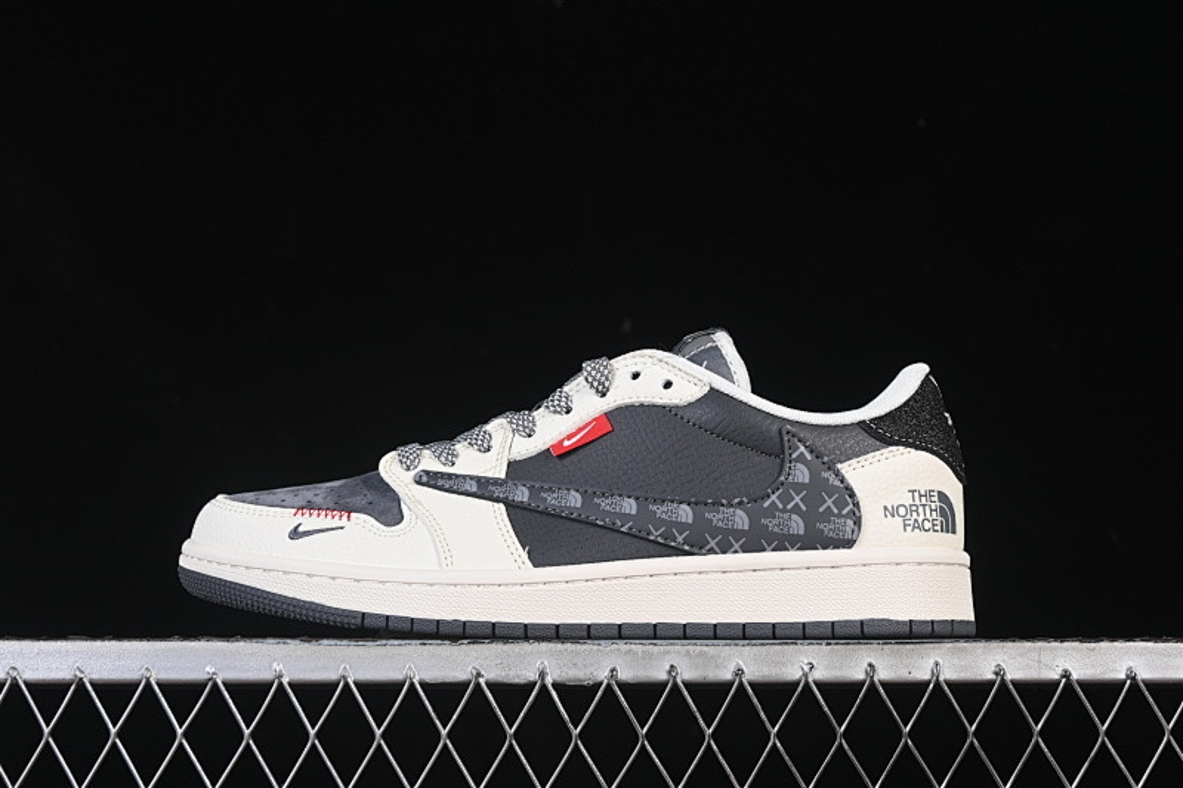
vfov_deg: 18.2
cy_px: 394
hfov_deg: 27.0
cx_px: 592
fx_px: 2464
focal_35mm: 75
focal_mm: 50
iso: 160
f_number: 8
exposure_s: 1/80
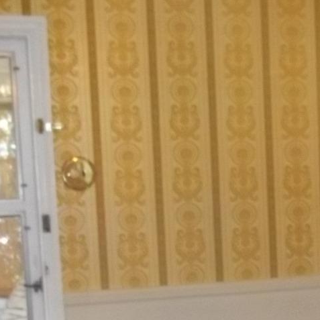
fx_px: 920
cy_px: 307
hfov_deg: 18.9
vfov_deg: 19.3
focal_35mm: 88
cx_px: 353
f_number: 3.3
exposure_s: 1/30
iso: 320
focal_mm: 5.9
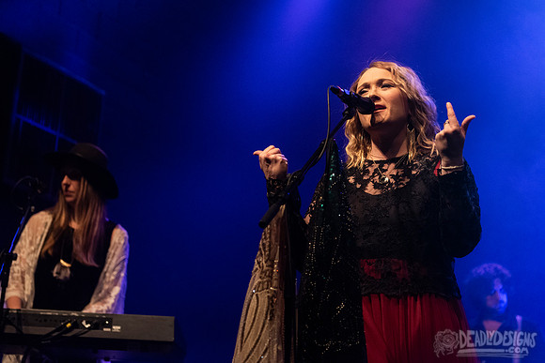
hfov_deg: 26.6
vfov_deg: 18.0
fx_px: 1150
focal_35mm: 76
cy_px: 154
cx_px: 314
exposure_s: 1/160
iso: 2500
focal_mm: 66
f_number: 3.2
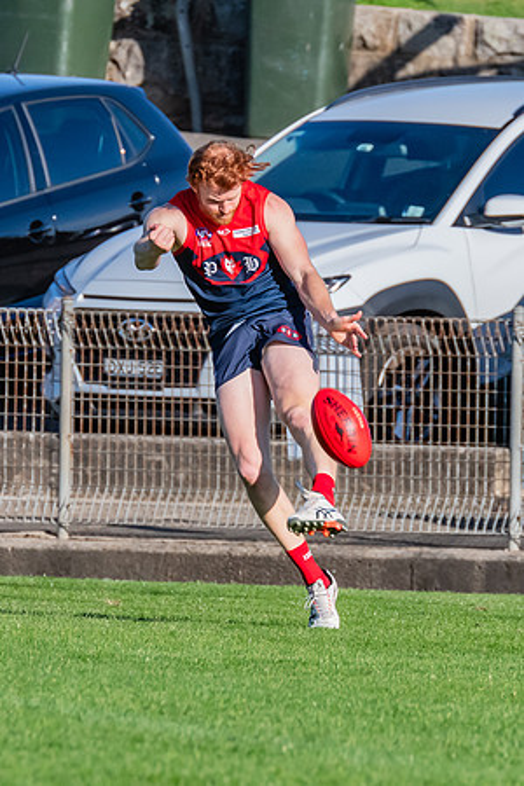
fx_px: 24711
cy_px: 234
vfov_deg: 1.8
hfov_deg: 1.2
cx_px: 259
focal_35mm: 1132
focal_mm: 420
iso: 800
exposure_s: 1/1600
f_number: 9
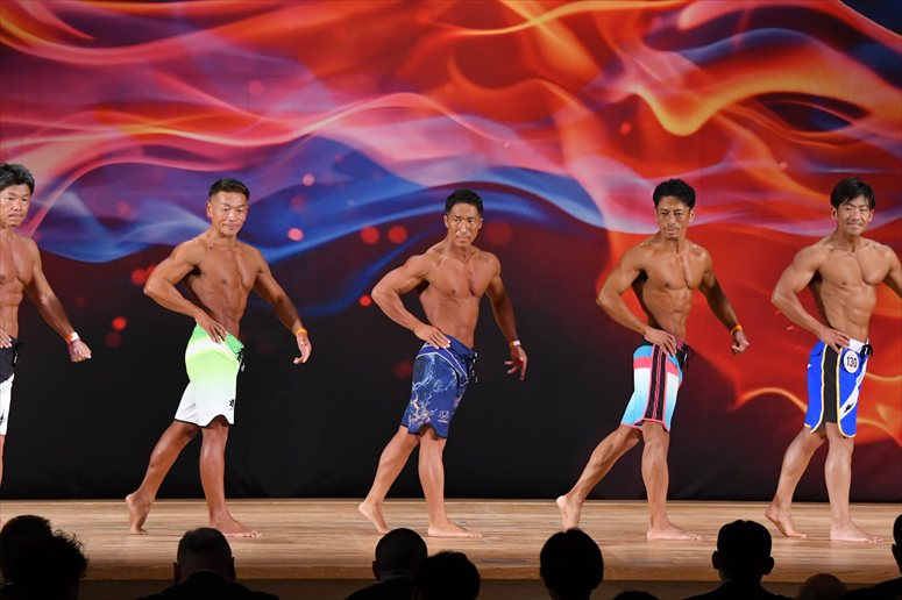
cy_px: 300
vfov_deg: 7.9
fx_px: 4358
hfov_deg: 11.8
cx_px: 451
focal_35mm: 174
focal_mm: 116
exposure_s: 1/400
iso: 3200
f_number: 5.6
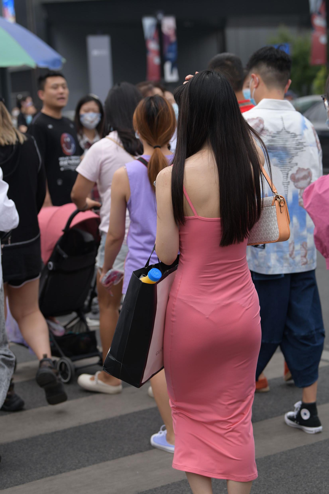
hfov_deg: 15.2
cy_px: 247
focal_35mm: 90
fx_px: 1233
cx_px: 164
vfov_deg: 22.6
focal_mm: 90
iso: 400
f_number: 4.5
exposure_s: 1/800
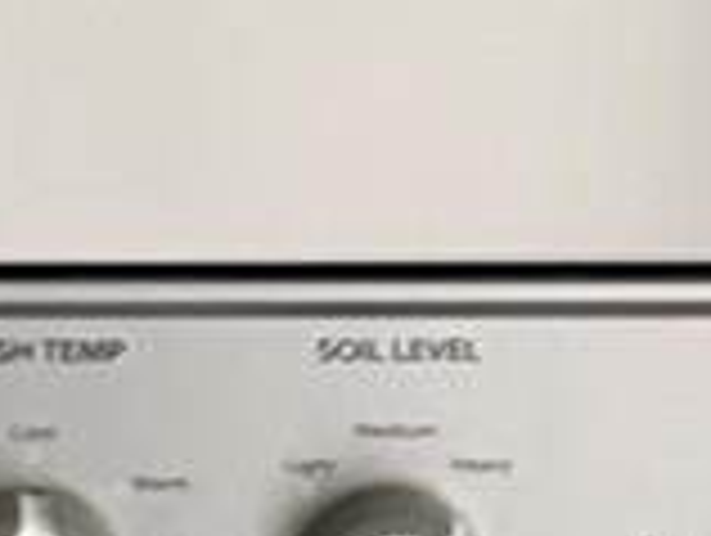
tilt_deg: -11.6
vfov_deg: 6.4
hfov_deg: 8.5
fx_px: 4793
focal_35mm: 233
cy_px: 495
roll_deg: -1.6
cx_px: 518
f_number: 1.78
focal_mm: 6.76
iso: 800
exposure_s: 1/41
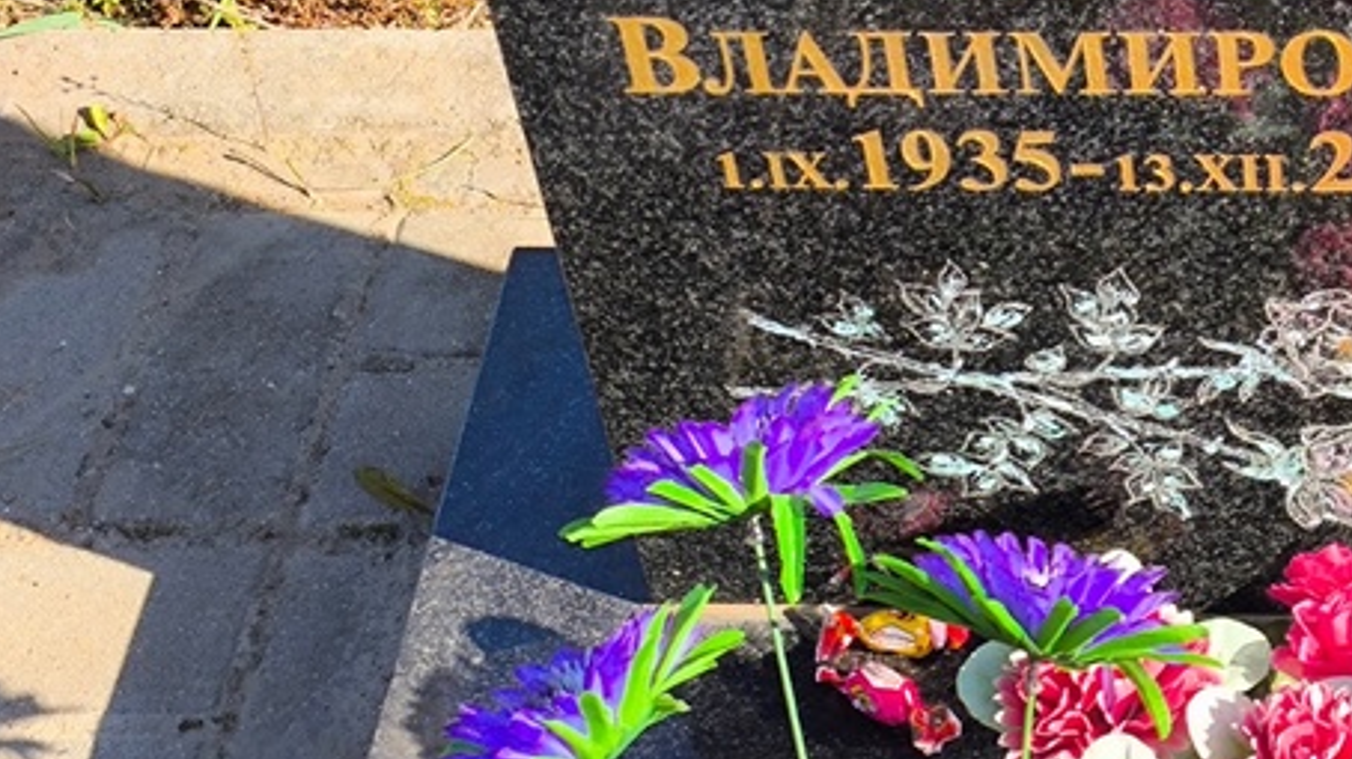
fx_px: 3440
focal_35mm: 96
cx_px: 1071
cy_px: -42
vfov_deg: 12.4
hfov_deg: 22.0
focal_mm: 4.71
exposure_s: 1/754
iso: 50
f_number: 1.7
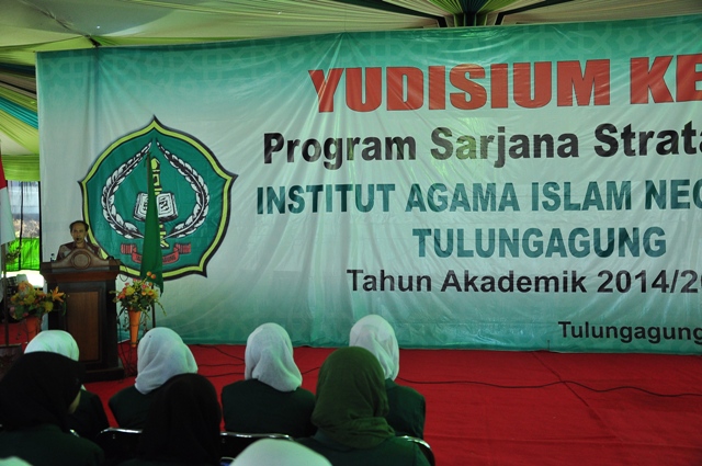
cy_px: 233
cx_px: 351
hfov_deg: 57.3
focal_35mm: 33
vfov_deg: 39.9
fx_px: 643
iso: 640
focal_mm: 22
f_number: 4
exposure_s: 1/60
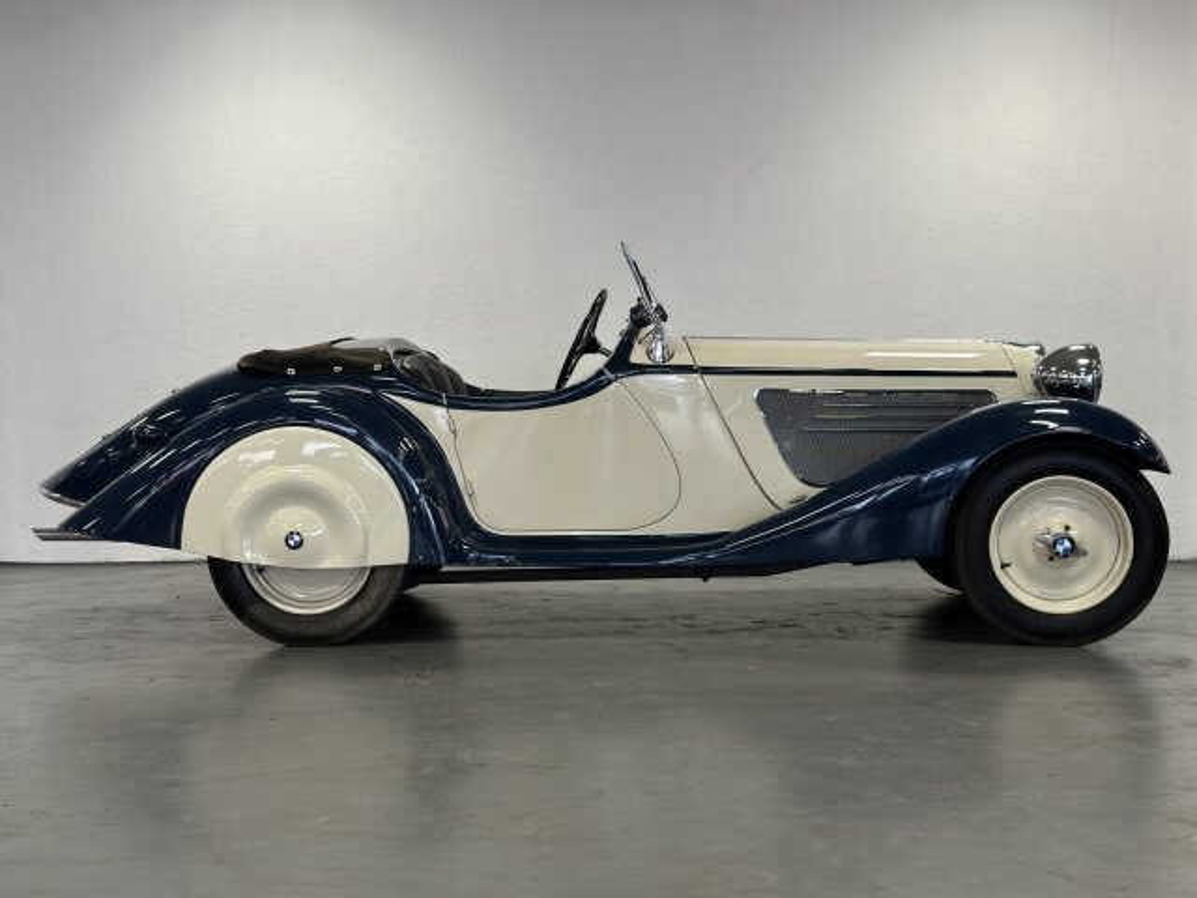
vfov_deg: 30.3
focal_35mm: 48
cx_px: 598
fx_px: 1660
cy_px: 449
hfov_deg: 39.7
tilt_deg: -3.2
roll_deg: +0.3
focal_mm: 6.86
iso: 125
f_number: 1.78
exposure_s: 1/99
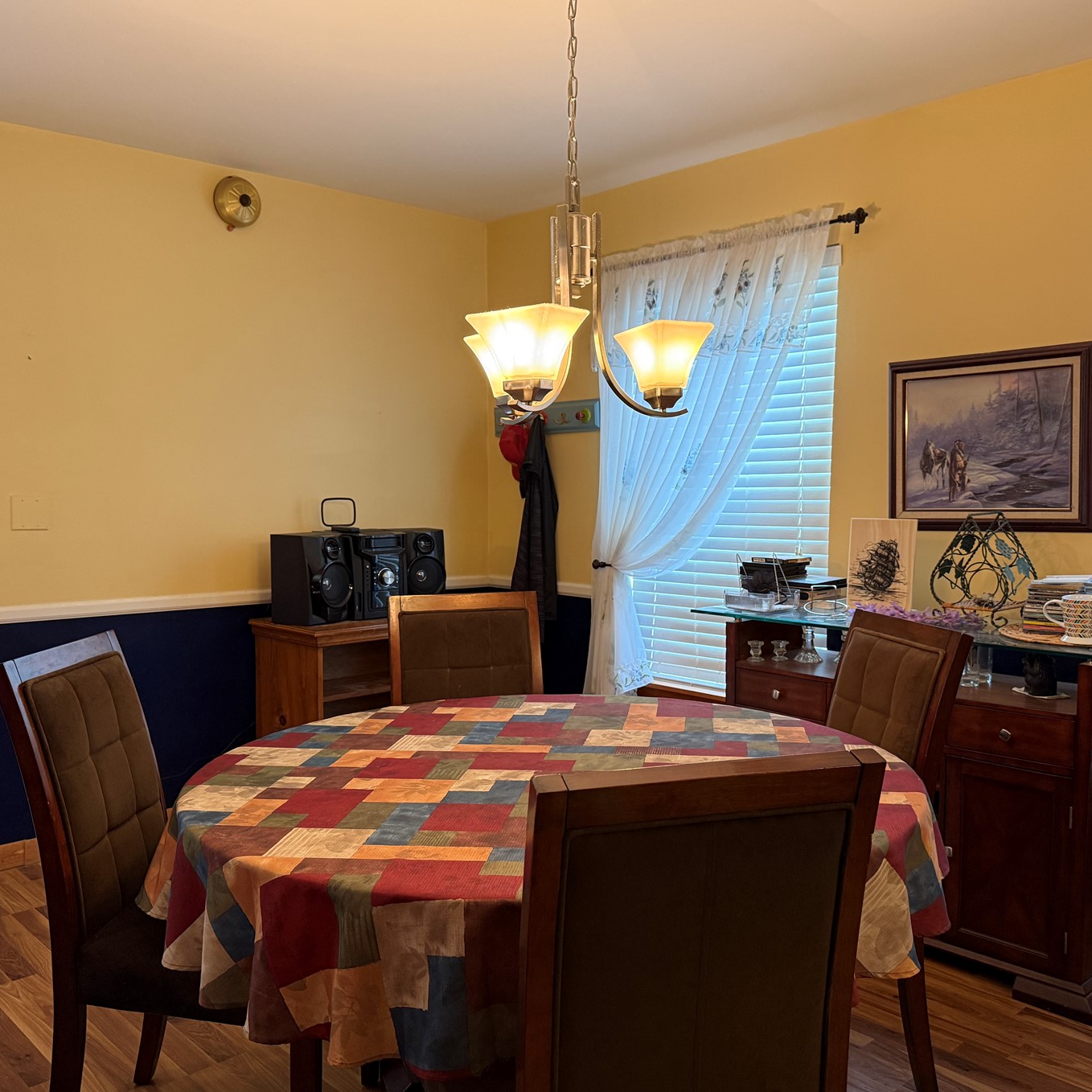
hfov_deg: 54.0
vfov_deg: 54.0
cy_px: 568
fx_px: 1071
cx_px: 569
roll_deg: +0.0
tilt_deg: -4.1
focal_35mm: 30
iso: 320
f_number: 1.78
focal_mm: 6.76
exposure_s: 1/60
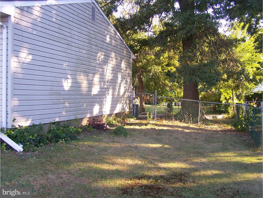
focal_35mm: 38
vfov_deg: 37.7
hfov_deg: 49.0
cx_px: 132
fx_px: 289
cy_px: 99
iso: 80
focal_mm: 6.3
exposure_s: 1/80
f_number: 2.8
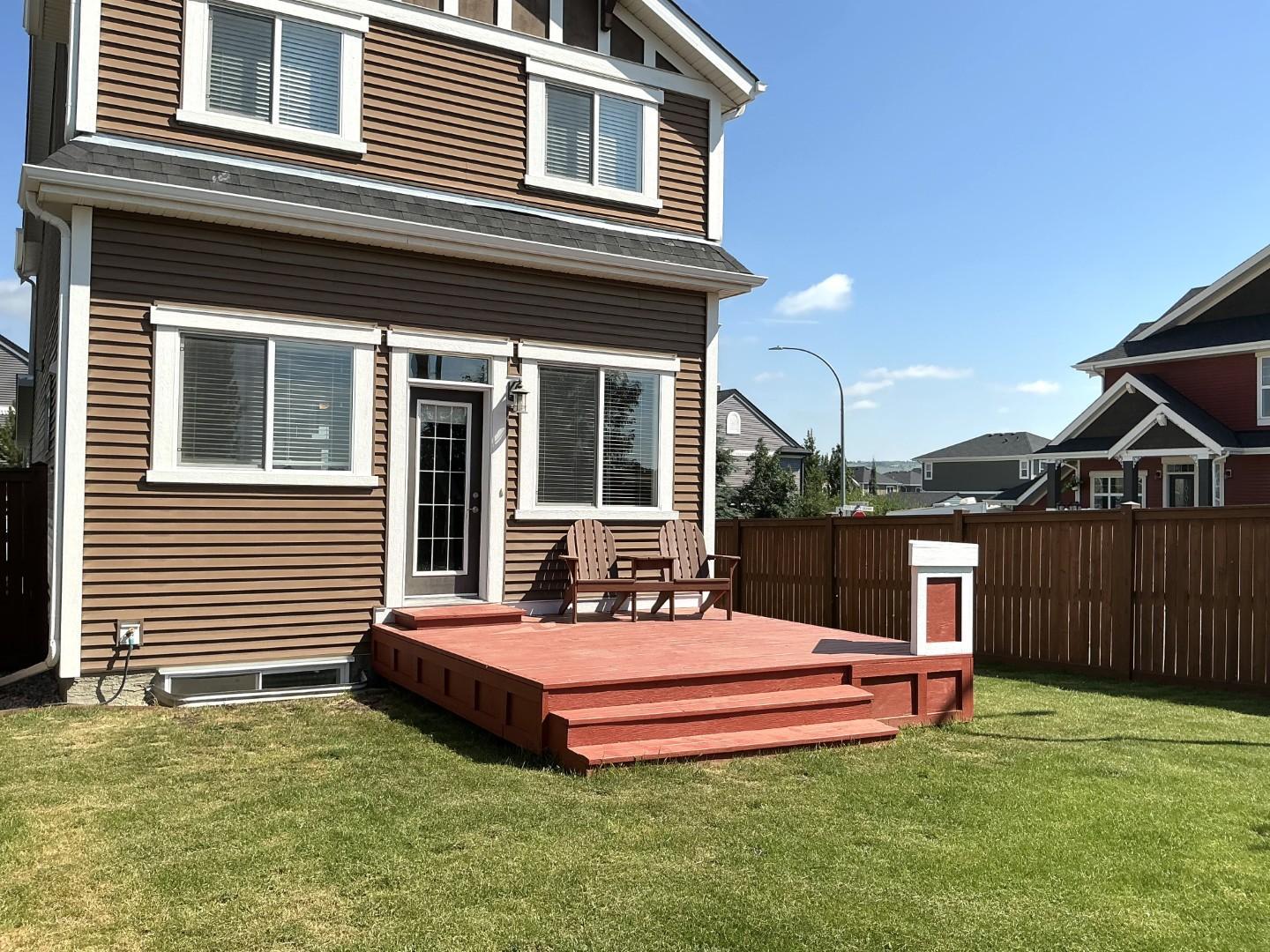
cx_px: 635
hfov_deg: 61.7
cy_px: 476
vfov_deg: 48.2
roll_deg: -1.0
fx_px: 1064
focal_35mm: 29
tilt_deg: +2.2
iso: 25
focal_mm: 3
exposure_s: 1/2058
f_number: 1.8
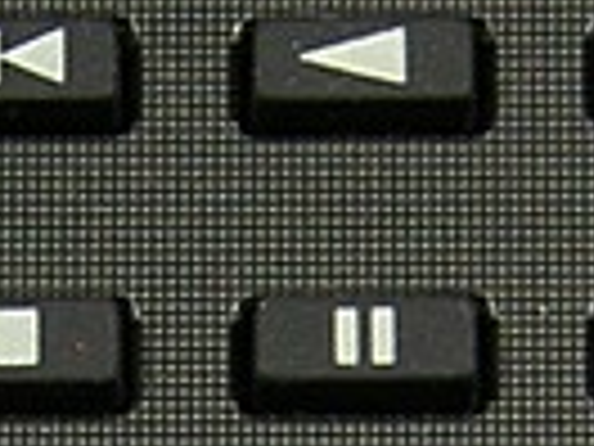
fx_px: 11686
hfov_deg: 2.9
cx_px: 130
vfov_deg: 2.2
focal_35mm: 681
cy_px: 833
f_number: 3.2
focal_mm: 23.2
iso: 50
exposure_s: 1/100
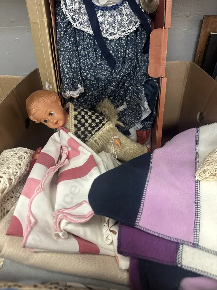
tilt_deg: -37.1
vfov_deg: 71.6
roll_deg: +1.6
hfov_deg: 56.8
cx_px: 108
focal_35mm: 24
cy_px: 145
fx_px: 201
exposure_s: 1/50
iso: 320
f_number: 1.78
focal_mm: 6.86
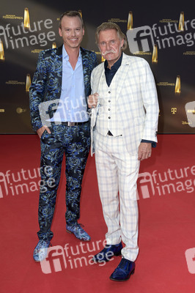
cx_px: 98
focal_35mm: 52
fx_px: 423
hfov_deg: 25.9
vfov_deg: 38.2
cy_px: 146
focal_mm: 52
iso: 800
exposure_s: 1/250
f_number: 6.3
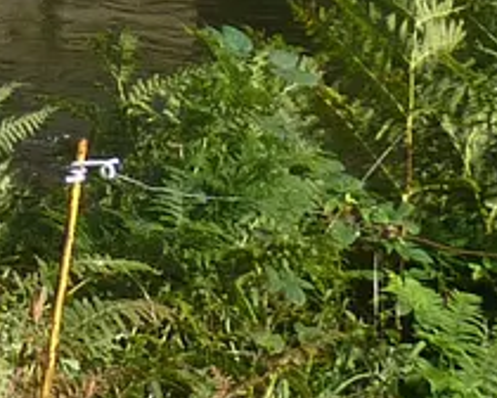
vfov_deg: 5.3
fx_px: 4192
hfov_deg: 6.5
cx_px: -698
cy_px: -561
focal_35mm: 285
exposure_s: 1/500
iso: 80
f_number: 4
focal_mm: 6.5
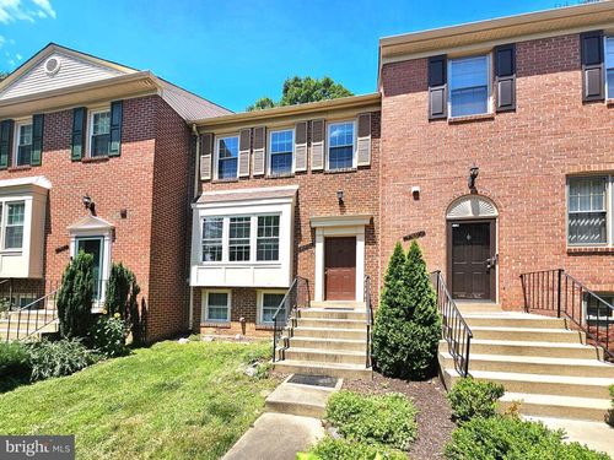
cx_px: 307
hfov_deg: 106.2
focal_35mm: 13
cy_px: 230
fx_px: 231
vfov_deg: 89.9
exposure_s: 1/2000
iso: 50
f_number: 2.2
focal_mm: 2.2
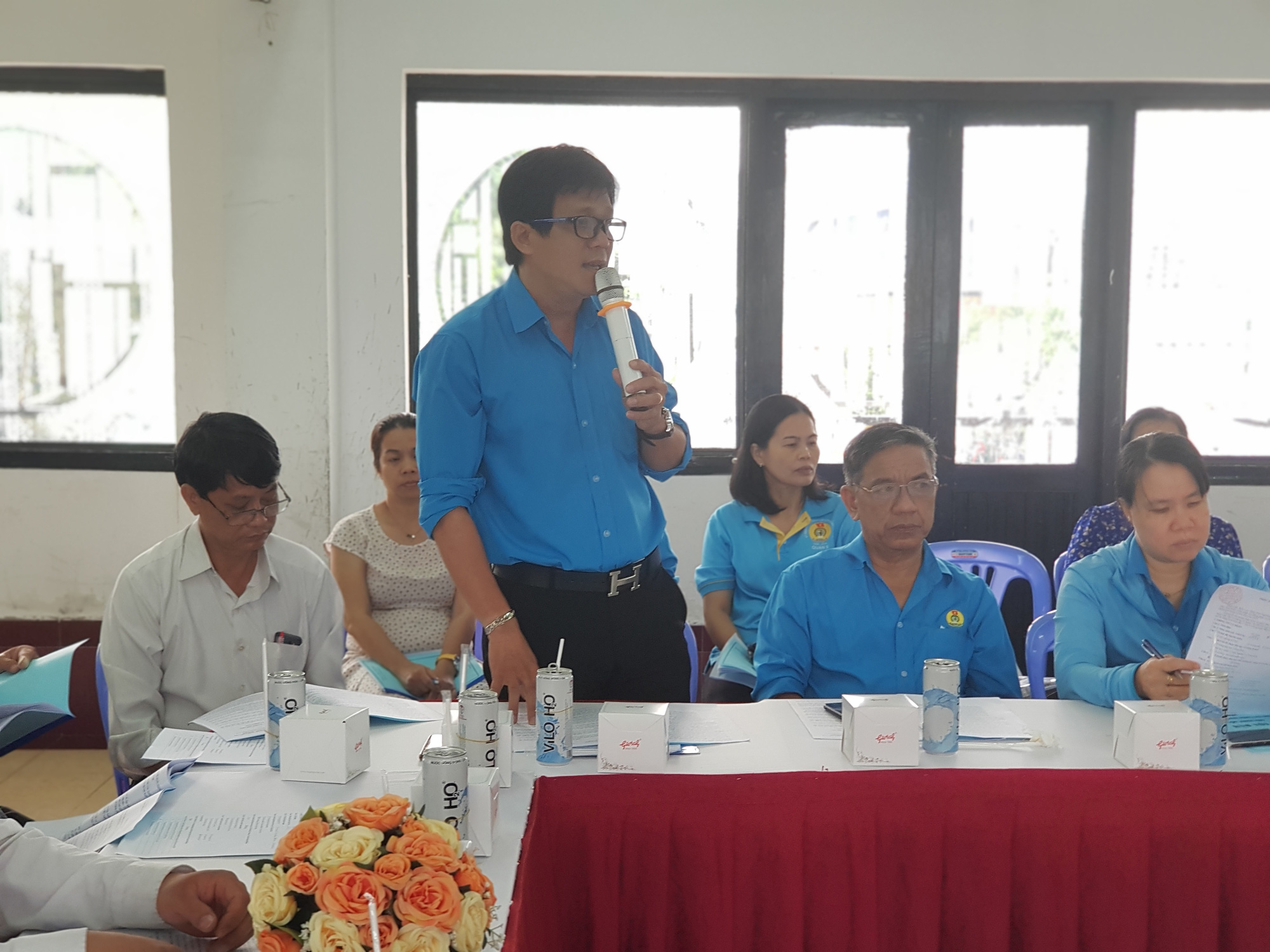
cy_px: 476
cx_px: 635
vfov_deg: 28.0
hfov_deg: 36.8
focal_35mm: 52
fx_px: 1908
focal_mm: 6
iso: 64
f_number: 2.4
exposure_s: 1/33
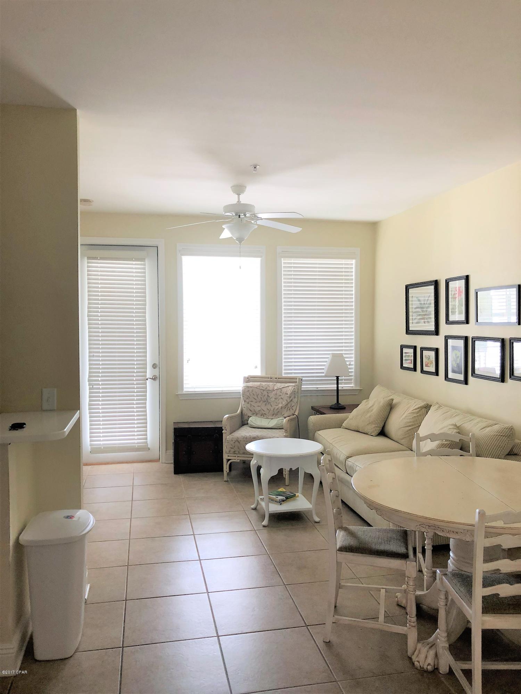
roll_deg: +0.2
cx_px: 260
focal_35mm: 29
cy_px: 347
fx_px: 582
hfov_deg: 48.2
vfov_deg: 61.7
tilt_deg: -1.4
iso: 32
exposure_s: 1/24
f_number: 1.8
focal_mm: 3.99
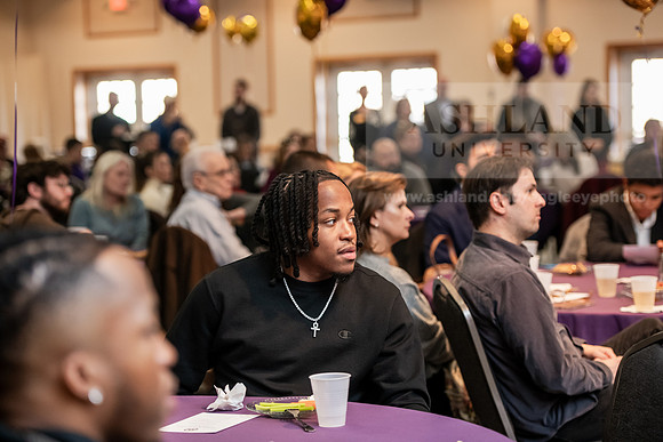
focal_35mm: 90
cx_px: 332
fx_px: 1658
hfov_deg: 22.6
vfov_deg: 15.2
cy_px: 221
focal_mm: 90
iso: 2500
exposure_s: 1/200
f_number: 3.2
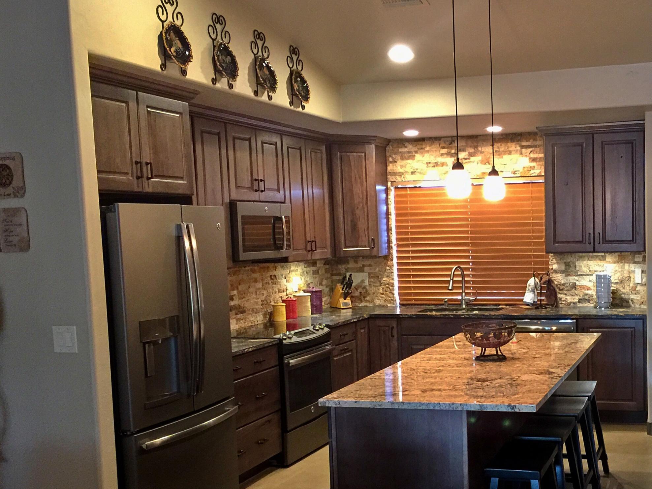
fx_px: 829
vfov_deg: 32.7
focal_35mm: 44
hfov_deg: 41.7
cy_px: 318
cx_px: 489
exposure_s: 1/15
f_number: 2.2
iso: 125
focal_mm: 4.15
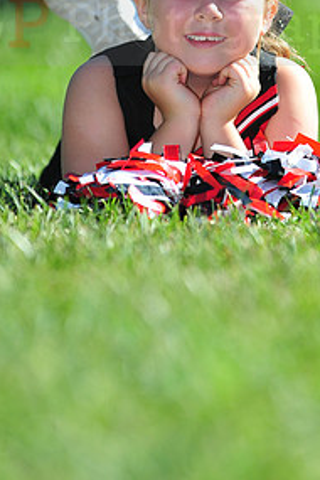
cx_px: 187
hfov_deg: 3.4
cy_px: 12
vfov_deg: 5.1
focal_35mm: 407
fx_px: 5426
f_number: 4.5
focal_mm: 200
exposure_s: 1/2500
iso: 400
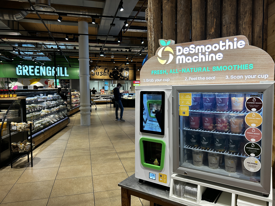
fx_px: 207
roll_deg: +1.1
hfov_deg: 67.3
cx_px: 138
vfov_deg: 53.1
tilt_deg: -4.6
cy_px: 103
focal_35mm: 26
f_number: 1.5
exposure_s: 1/100
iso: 100
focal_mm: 5.7
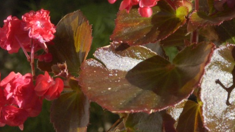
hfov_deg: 9.7
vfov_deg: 5.5
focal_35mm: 221
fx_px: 1380
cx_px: 194
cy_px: 61
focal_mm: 55
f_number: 10
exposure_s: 1/400
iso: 800
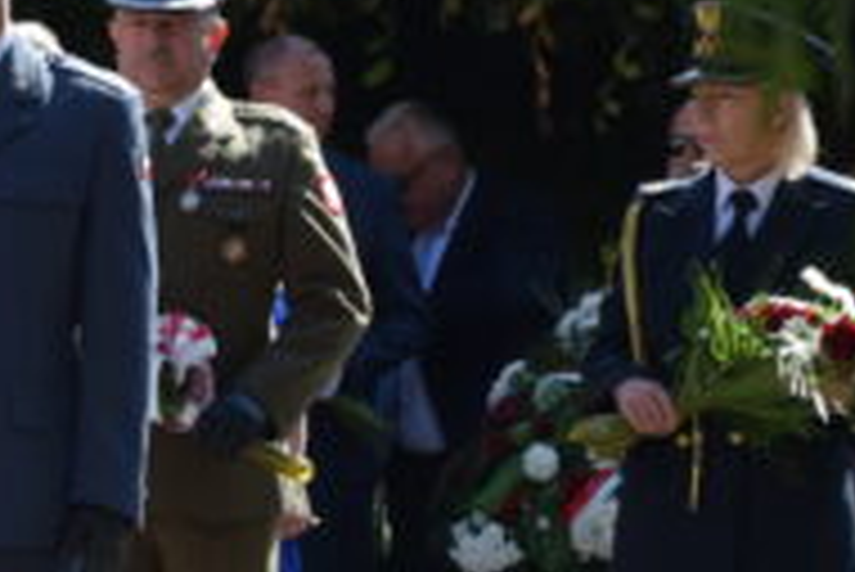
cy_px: 374
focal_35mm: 430
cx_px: -398
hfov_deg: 4.8
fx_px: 10220
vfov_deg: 3.2
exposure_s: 1/1000
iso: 560
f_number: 5.3
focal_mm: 80
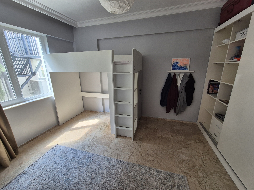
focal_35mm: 13
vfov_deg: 89.9
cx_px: 127
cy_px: 95
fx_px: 95
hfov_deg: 106.2
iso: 50
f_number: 2.2
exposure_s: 1/50
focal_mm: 2.2
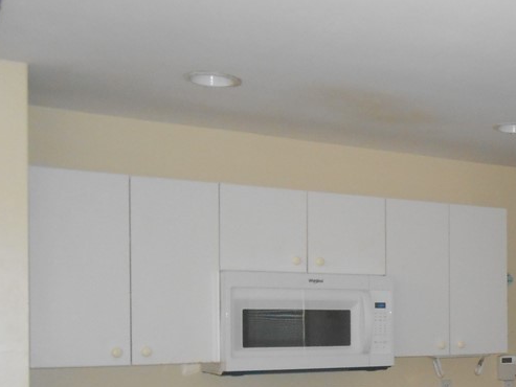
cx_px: 525
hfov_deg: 32.5
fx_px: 805
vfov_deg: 26.4
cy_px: 324
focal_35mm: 54
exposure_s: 1/25
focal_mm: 4.6
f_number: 3.5
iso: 320
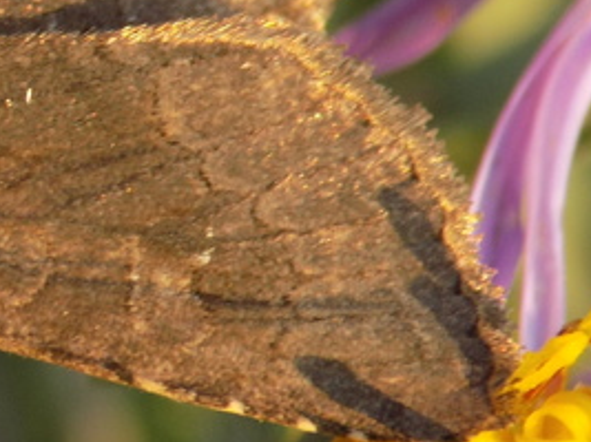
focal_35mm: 377
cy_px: -31
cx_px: -118
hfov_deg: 5.2
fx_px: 6434
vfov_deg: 3.9
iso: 80
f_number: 4.8
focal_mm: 20.9
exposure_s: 1/80
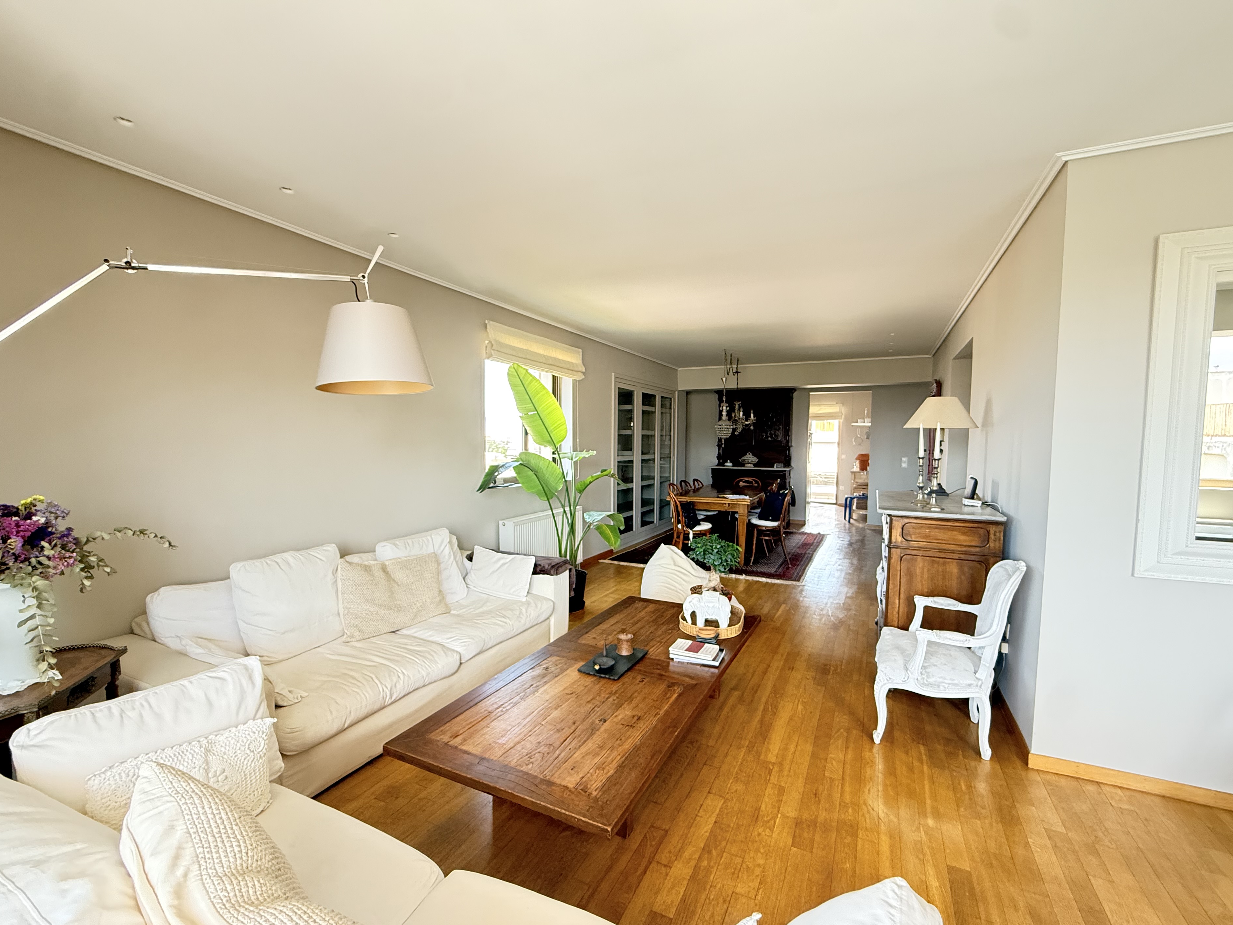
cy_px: 478
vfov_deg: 81.7
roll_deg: -0.4
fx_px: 534
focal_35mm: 15
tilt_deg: -3.7
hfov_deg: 98.2
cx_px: 633
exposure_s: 1/87
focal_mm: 2.22
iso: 400
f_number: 2.2
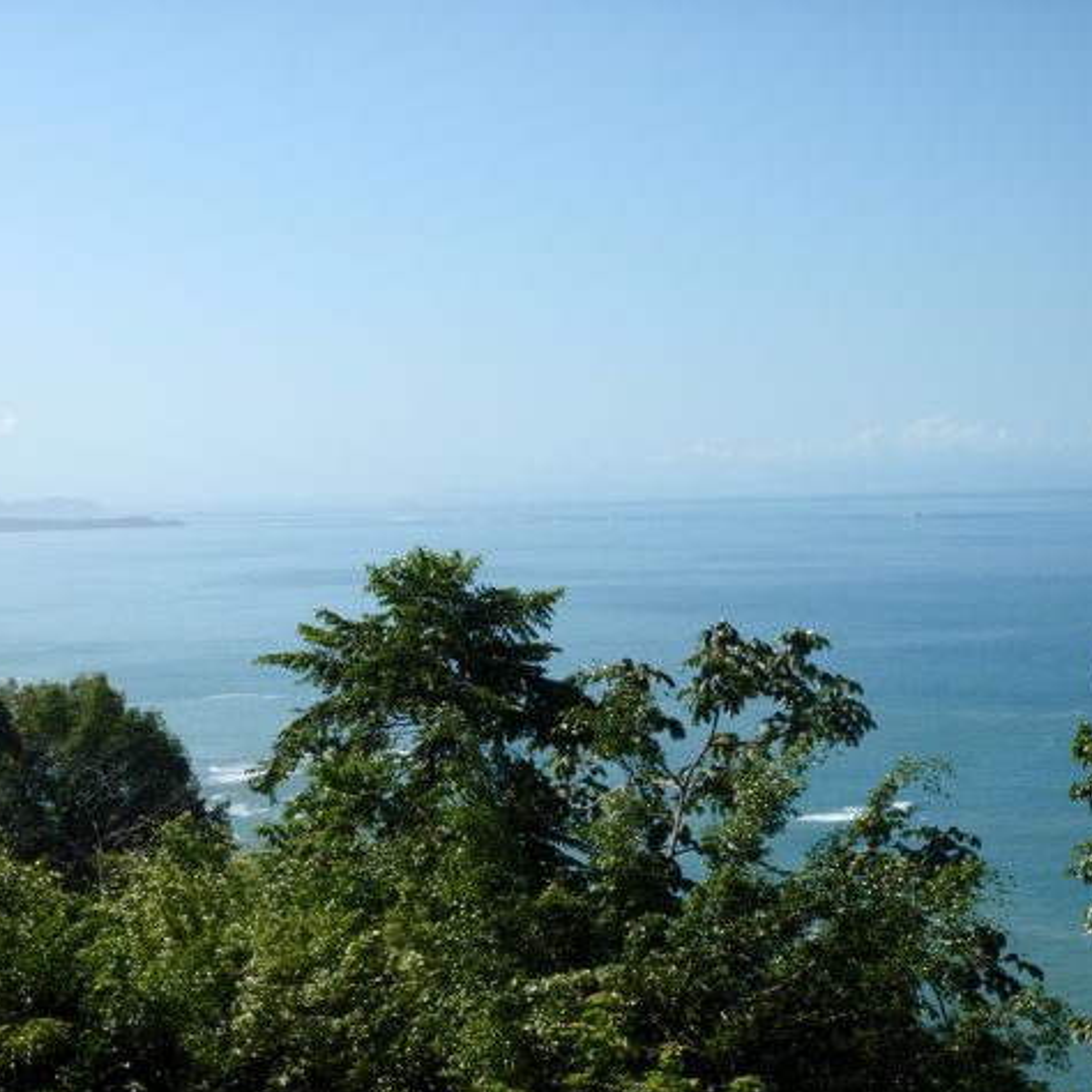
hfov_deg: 25.2
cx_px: 369
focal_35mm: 68
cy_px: 548
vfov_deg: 25.4
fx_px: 2427
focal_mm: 10.34
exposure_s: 1/160
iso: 64
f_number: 6.3
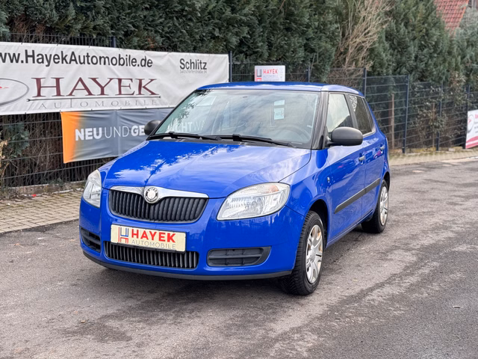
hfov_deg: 39.7
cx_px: 239
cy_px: 180
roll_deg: +0.1
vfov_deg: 30.3
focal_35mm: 48
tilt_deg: -9.8
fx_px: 663
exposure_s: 1/270
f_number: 1.78
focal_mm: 6.86
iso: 64
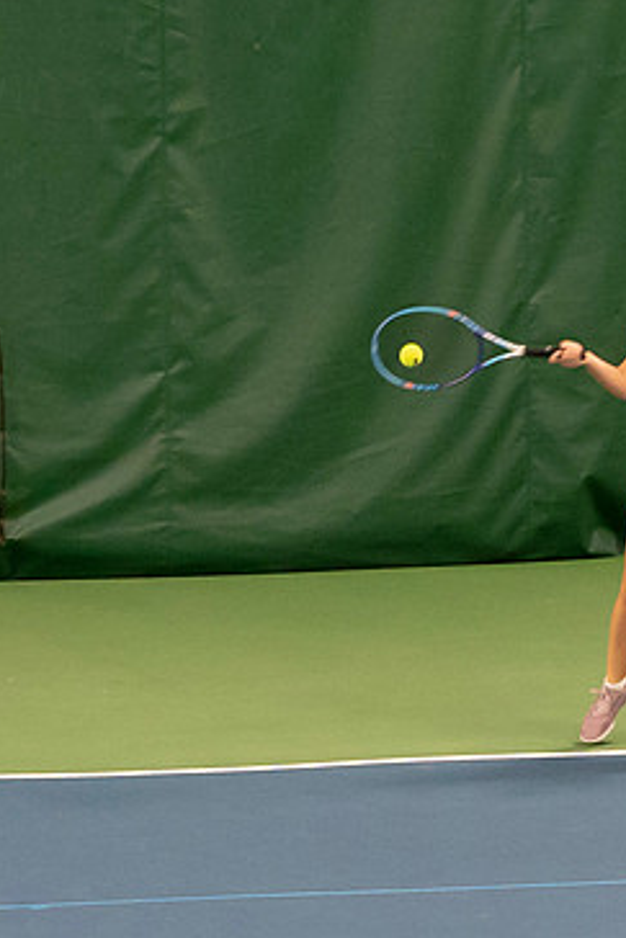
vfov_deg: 5.4
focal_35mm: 382
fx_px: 9954
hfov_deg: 3.6
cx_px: 513
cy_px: 431
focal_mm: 75
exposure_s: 1/250
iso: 4000
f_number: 4.5
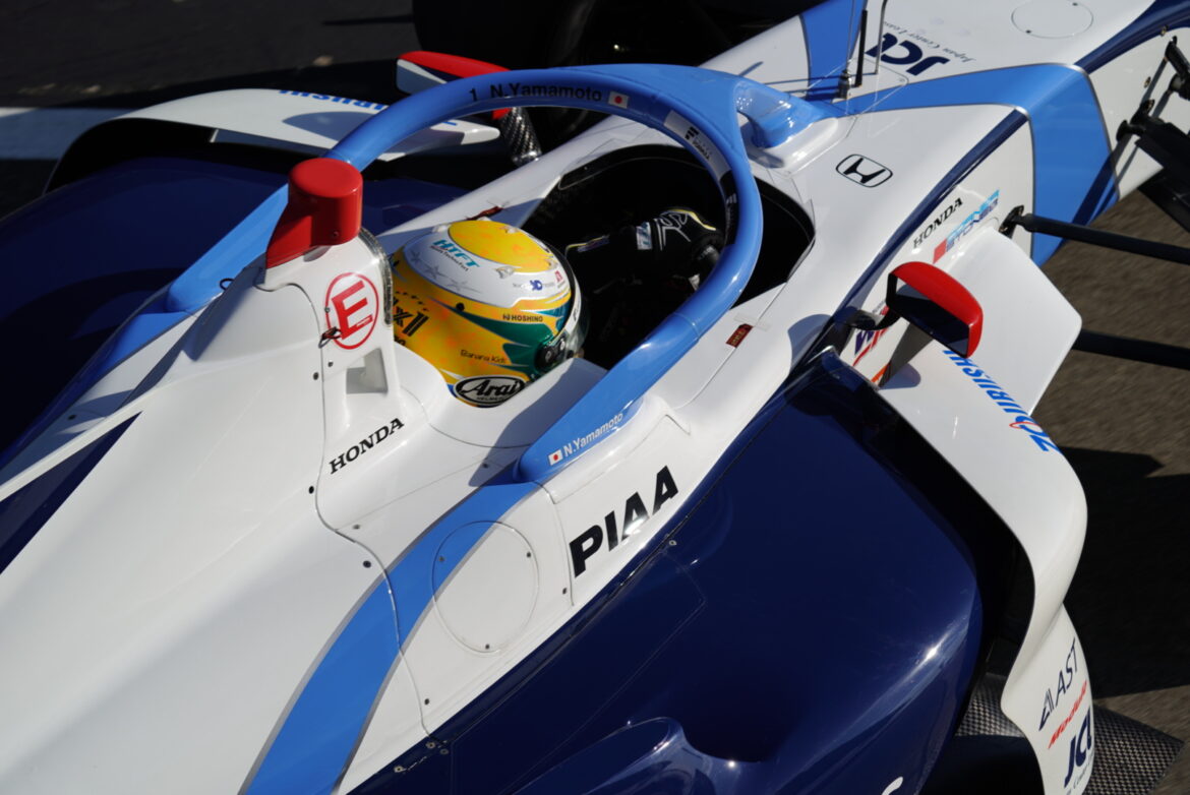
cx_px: 595
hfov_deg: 10.3
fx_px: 6616
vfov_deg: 6.9
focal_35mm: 200
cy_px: 398
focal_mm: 200
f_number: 10
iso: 100
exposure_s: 1/320
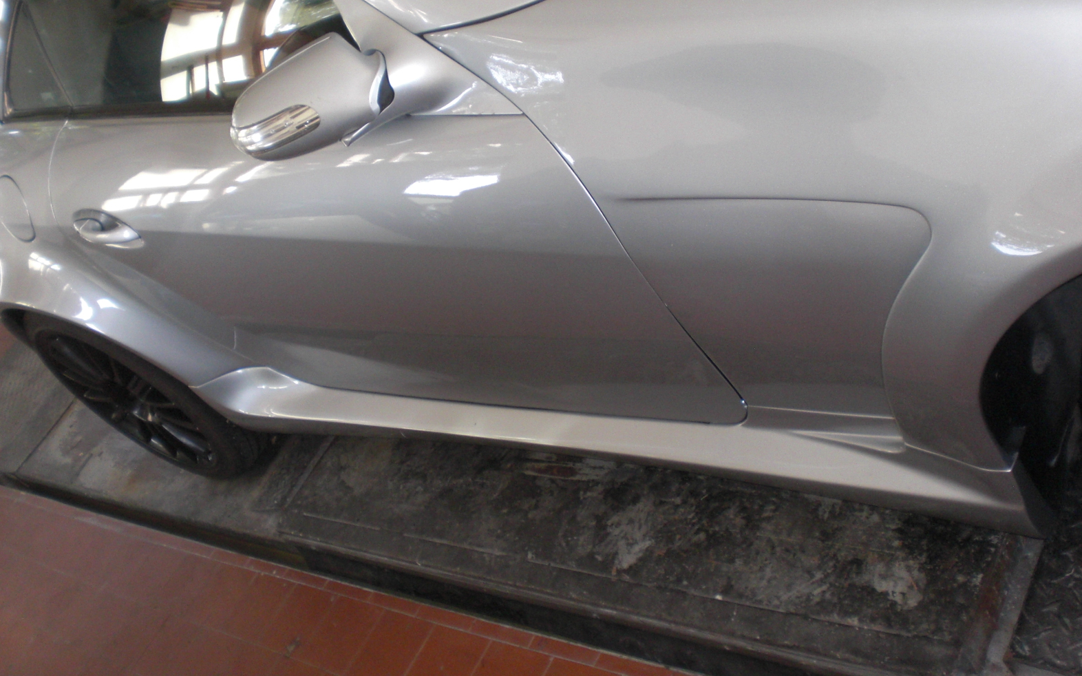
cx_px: 535
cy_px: 299
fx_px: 1209
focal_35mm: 41
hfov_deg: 48.2
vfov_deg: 31.2
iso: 200
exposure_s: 1/30
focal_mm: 6.3
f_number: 3.1
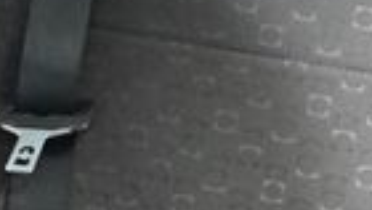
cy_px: 144
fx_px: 1522
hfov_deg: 13.5
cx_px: -80
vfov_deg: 7.9
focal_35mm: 154
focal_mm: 21.5
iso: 12800
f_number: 4
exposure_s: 1/20
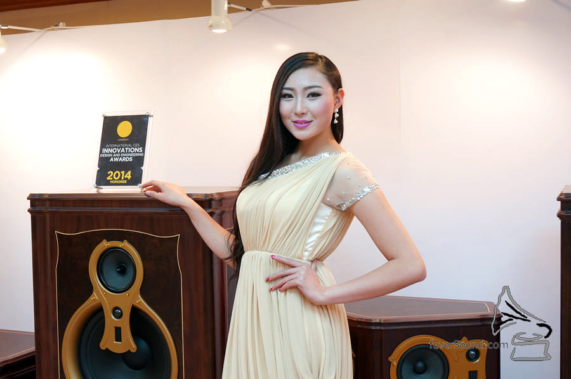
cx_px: 286
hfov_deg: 41.2
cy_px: 190
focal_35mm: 48
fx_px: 760
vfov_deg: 28.0
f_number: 6.3
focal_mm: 32
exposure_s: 1/25
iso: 800
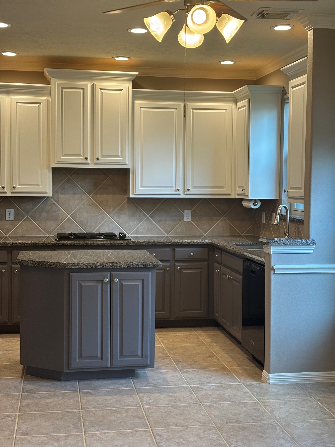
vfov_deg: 36.8
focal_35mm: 52
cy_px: 224
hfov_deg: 28.0
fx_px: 671
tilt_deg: -4.2
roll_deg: -1.0
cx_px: 168
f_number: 1.6
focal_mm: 5.96
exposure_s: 1/60
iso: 64
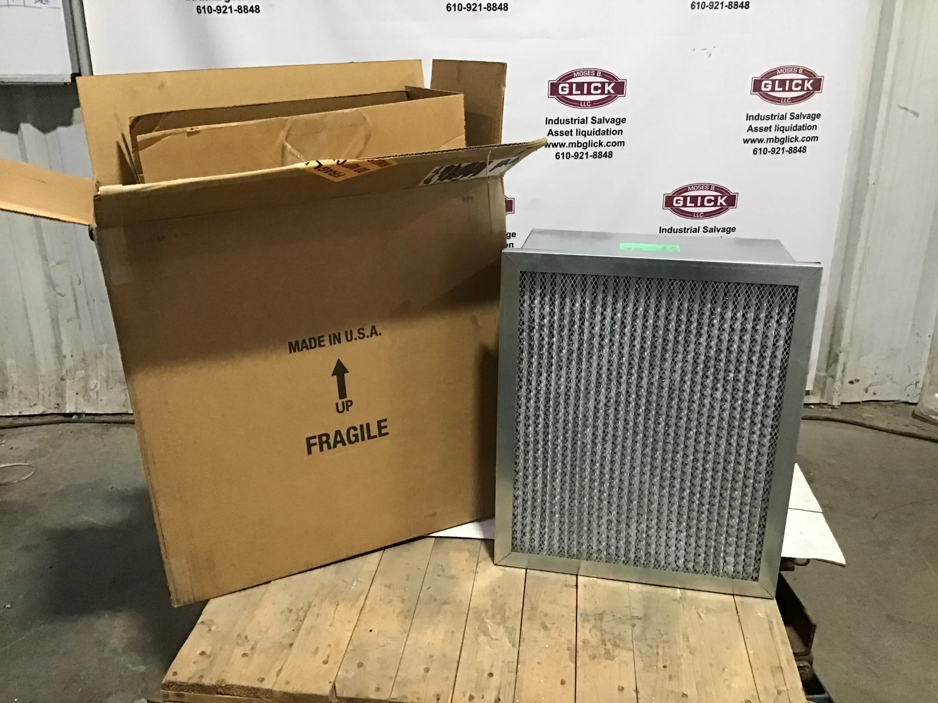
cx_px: 469
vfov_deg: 45.4
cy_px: 352
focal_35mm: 31
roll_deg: -1.2
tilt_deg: -22.9
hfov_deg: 58.4
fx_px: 840
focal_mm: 3.3
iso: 200
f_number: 2.4
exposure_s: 1/30
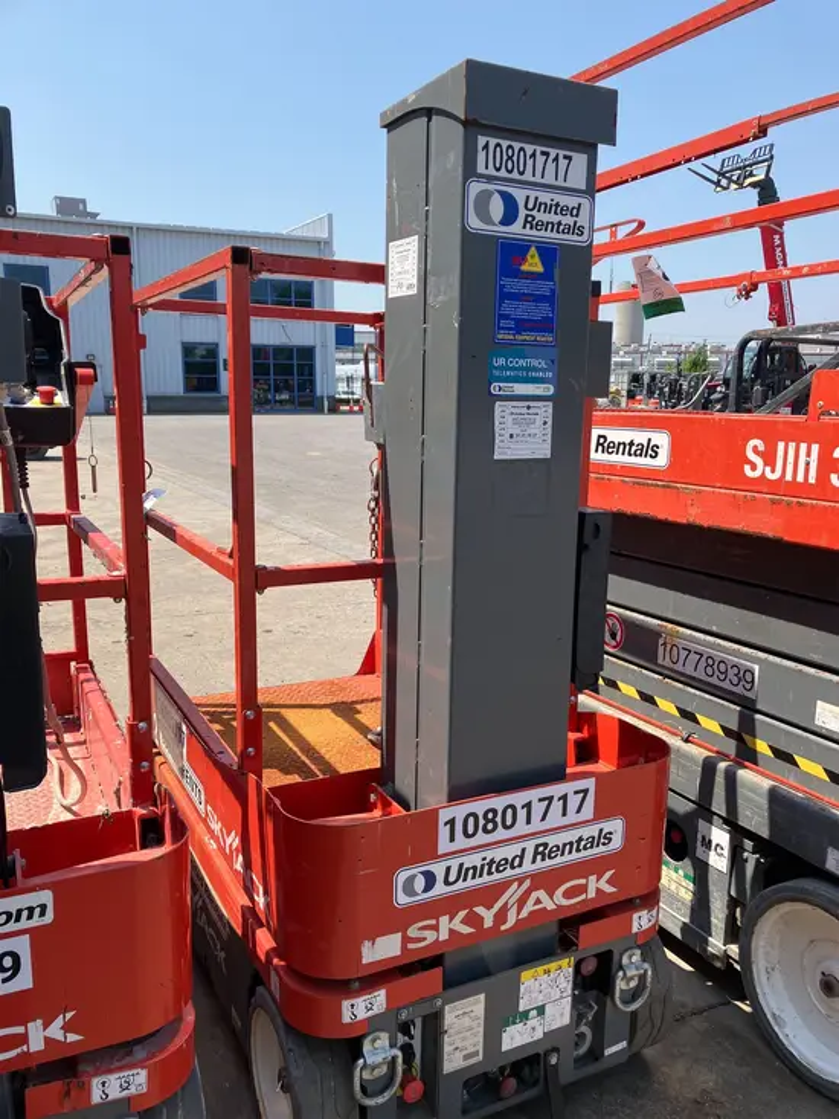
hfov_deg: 49.8
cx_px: 420
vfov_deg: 63.4
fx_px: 905
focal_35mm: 28
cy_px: 560
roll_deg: -0.4
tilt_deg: -9.3
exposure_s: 1/1350
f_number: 1.8
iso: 32
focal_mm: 3.99
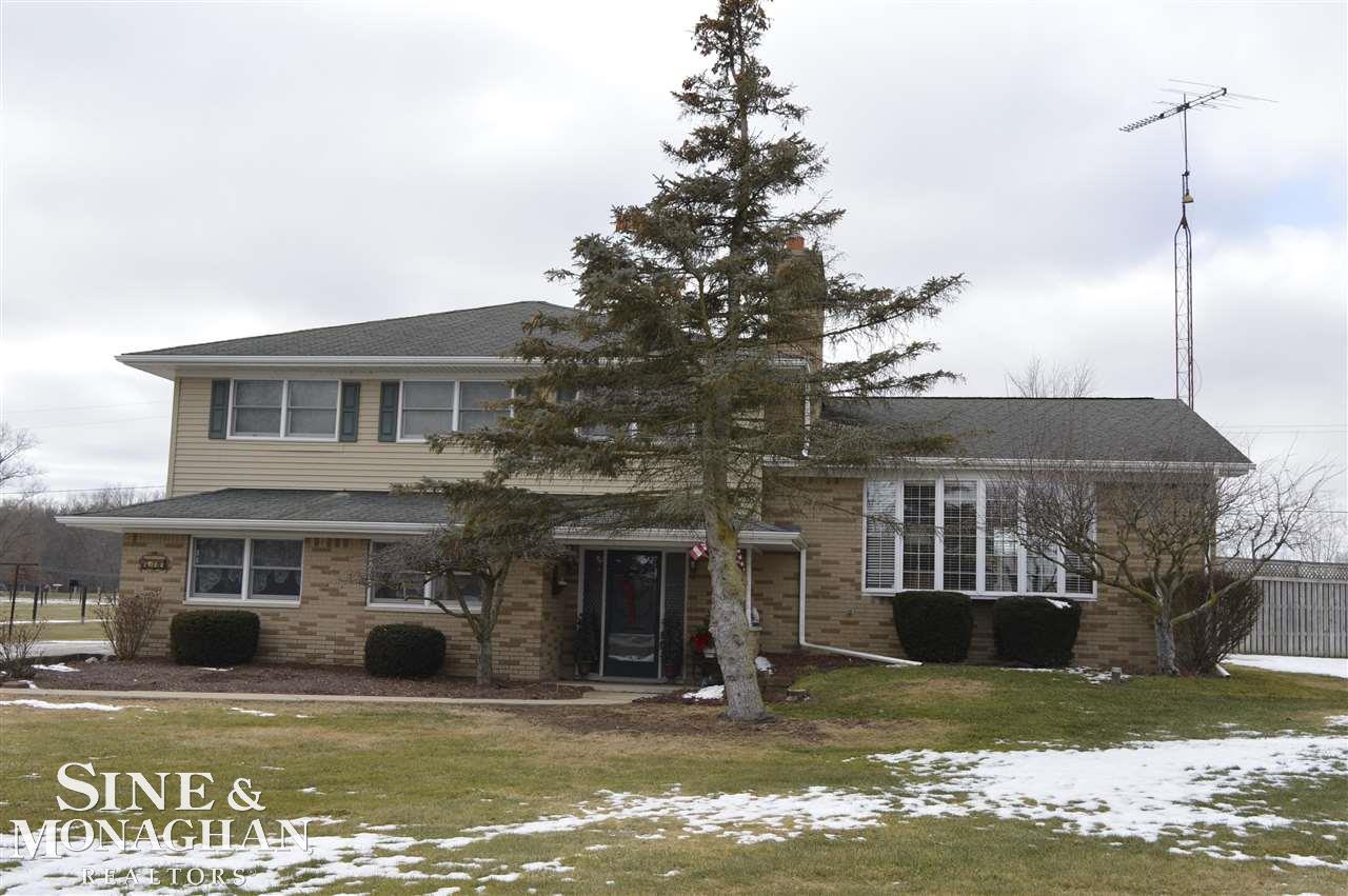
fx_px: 1459
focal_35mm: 39
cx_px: 674
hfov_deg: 49.6
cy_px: 448
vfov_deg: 34.1
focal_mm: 26
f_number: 6.3
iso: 100
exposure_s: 1/200
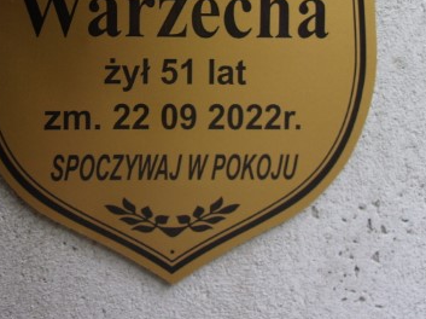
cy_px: 34
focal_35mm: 49
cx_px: 174
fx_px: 602
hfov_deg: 38.8
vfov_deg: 28.5
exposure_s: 1/45
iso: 80
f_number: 3
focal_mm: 4.9
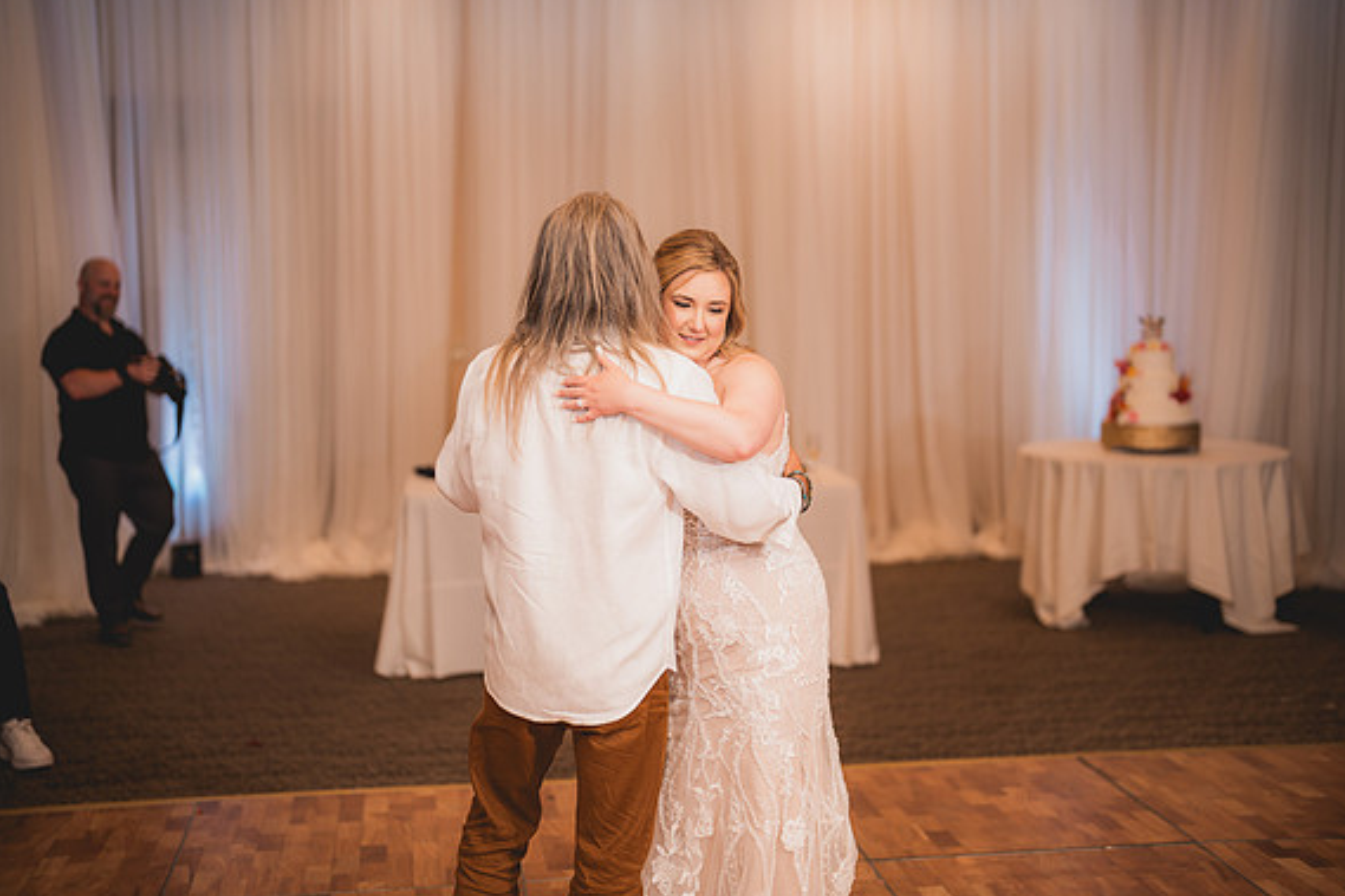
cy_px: 446
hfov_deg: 38.9
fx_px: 1905
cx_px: 681
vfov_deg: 26.5
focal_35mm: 51
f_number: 1.2
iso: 125
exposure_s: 1/250
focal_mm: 50
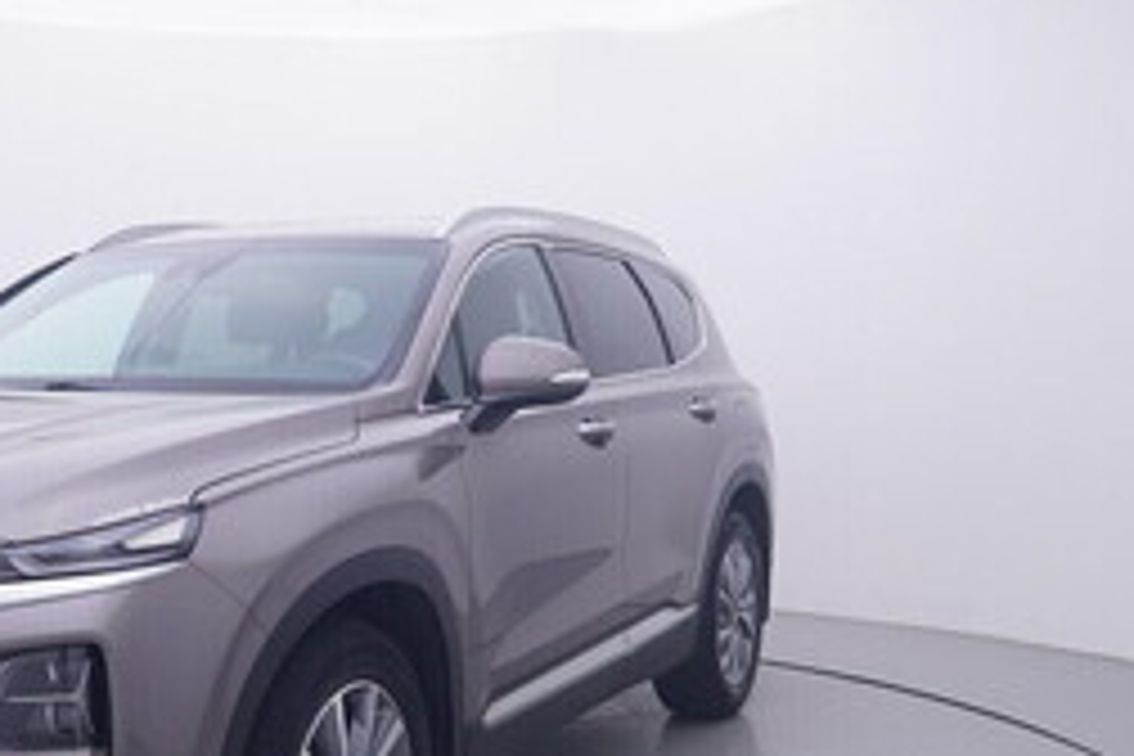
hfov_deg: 39.5
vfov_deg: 27.4
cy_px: 461
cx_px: 322
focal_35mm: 49
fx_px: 1546
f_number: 5
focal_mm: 15
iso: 200
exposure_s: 1/80
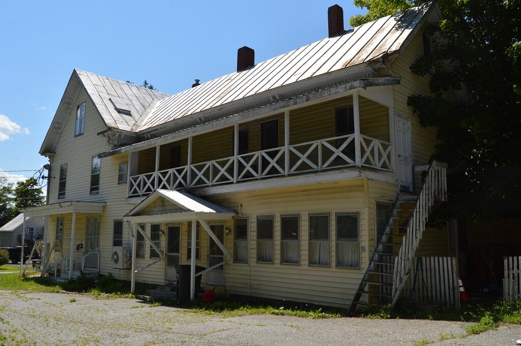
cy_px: 173
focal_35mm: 30
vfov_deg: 43.5
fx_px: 434
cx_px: 260
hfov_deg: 62.0
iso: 100
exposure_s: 1/200
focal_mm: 20
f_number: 10
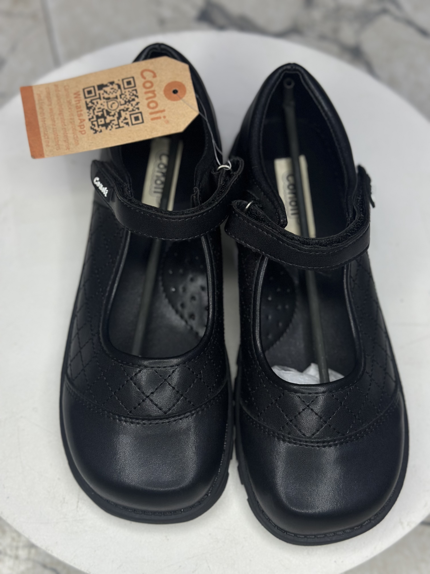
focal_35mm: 48
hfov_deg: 30.3
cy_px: 287
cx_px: 215
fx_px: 795
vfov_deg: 39.7
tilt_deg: -70.3
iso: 80
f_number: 1.78
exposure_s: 1/491
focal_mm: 6.86
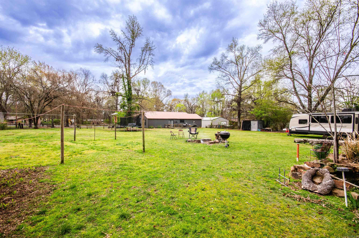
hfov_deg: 100.5
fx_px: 149
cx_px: 180
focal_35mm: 15
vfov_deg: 77.1
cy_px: 119
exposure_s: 1/320
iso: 200
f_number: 9
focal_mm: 10
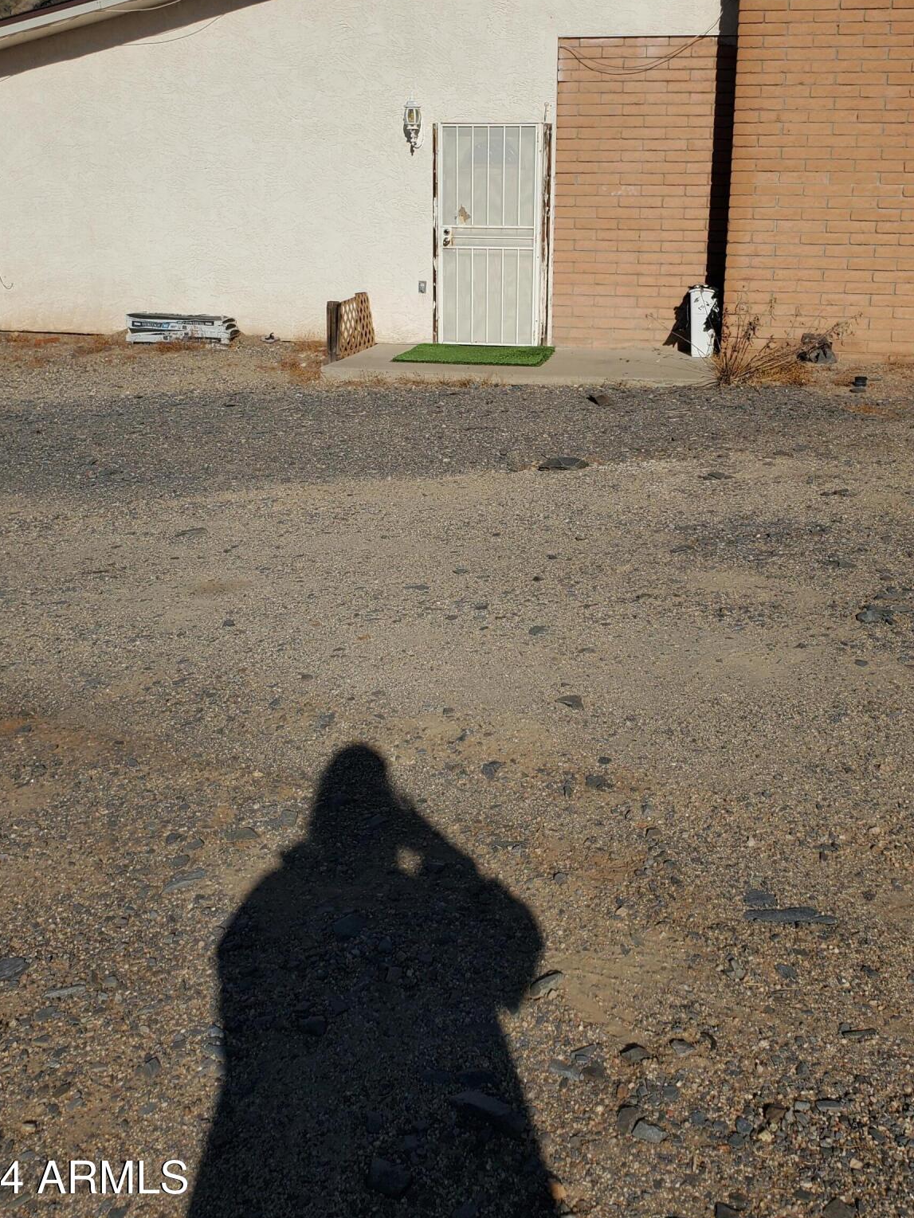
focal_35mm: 34
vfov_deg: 53.3
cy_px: 454
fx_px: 1197
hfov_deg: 41.7
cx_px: 518
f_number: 2.4
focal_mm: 4.3
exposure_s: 1/4473
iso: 50
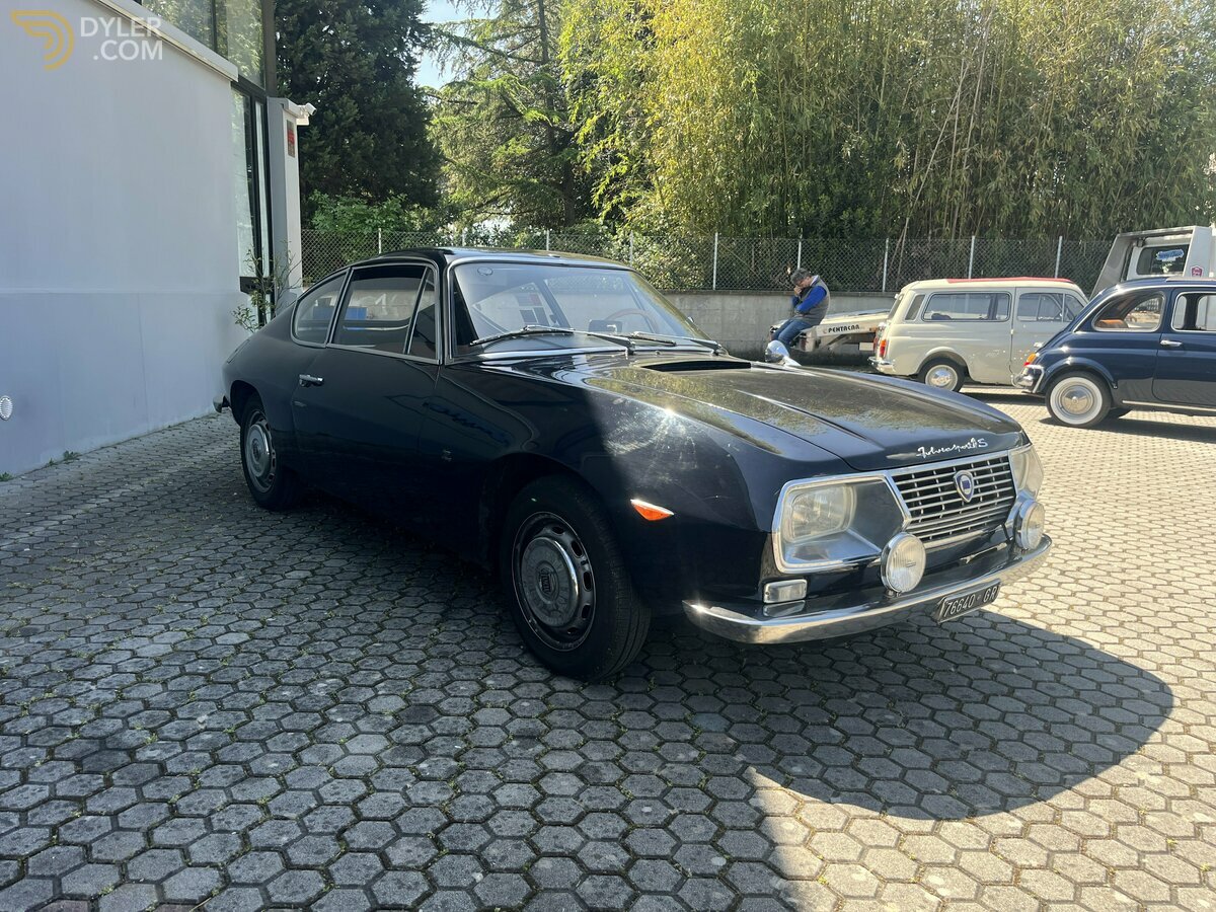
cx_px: 608
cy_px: 456
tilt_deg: -9.3
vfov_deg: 53.1
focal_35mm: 26
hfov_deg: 67.3
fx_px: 913
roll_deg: -1.4
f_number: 1.6
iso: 50
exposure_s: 1/1036
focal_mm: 5.1
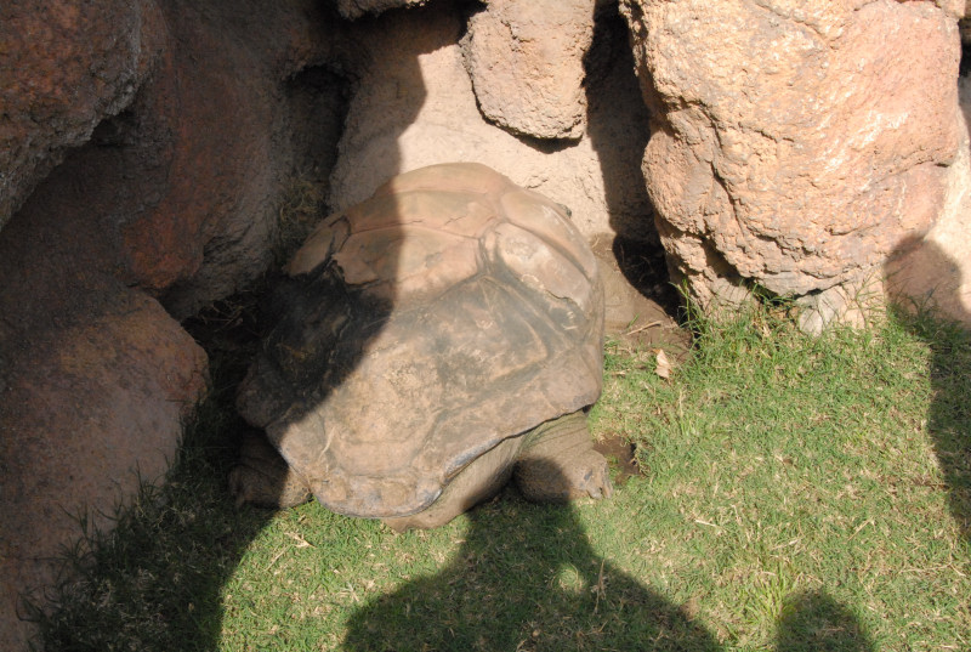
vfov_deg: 32.0
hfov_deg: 46.3
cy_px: 326
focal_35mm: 42
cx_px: 486
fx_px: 1135
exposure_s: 1/750
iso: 1600
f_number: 14
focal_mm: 28
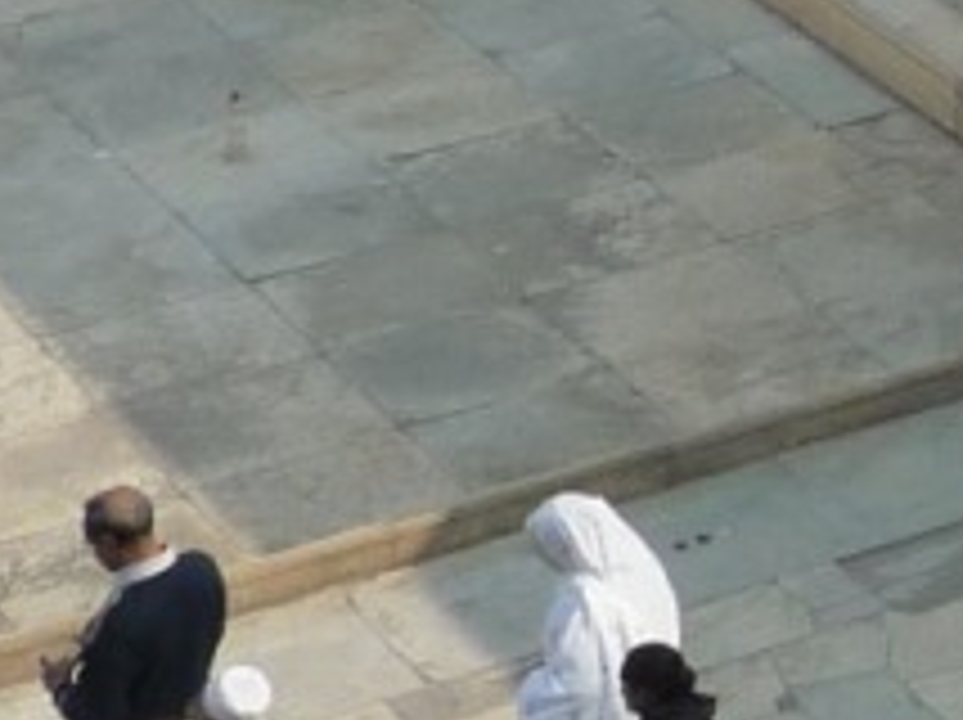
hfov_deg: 8.8
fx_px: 5613
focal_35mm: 202
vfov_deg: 6.8
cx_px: 2434
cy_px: -1246
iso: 160
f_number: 4
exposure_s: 1/800
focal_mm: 5.3
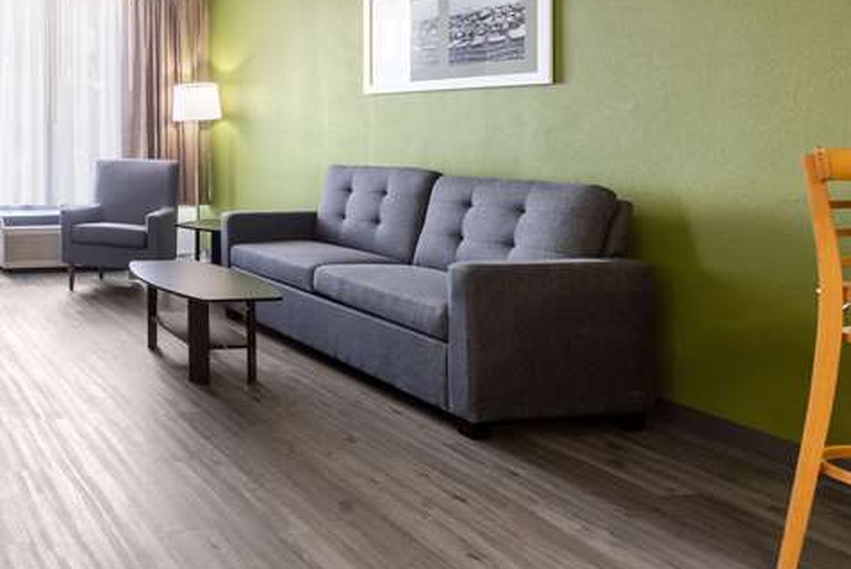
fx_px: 710
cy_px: 129
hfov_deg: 48.1
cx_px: -44
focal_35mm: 30
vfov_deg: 42.1
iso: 400
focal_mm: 14
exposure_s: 1/15
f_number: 8
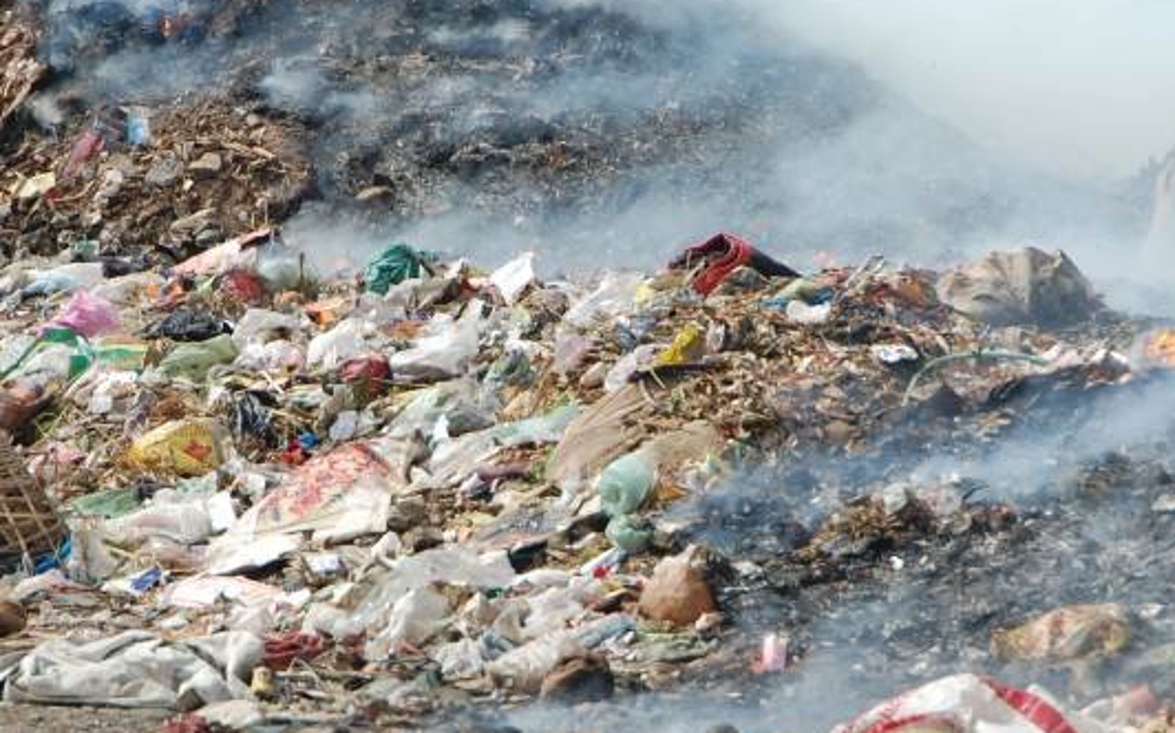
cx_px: 530
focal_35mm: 353
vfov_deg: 3.7
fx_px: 11299
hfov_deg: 6.0
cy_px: 401
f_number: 7.1
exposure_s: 1/800
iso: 200
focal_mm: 120
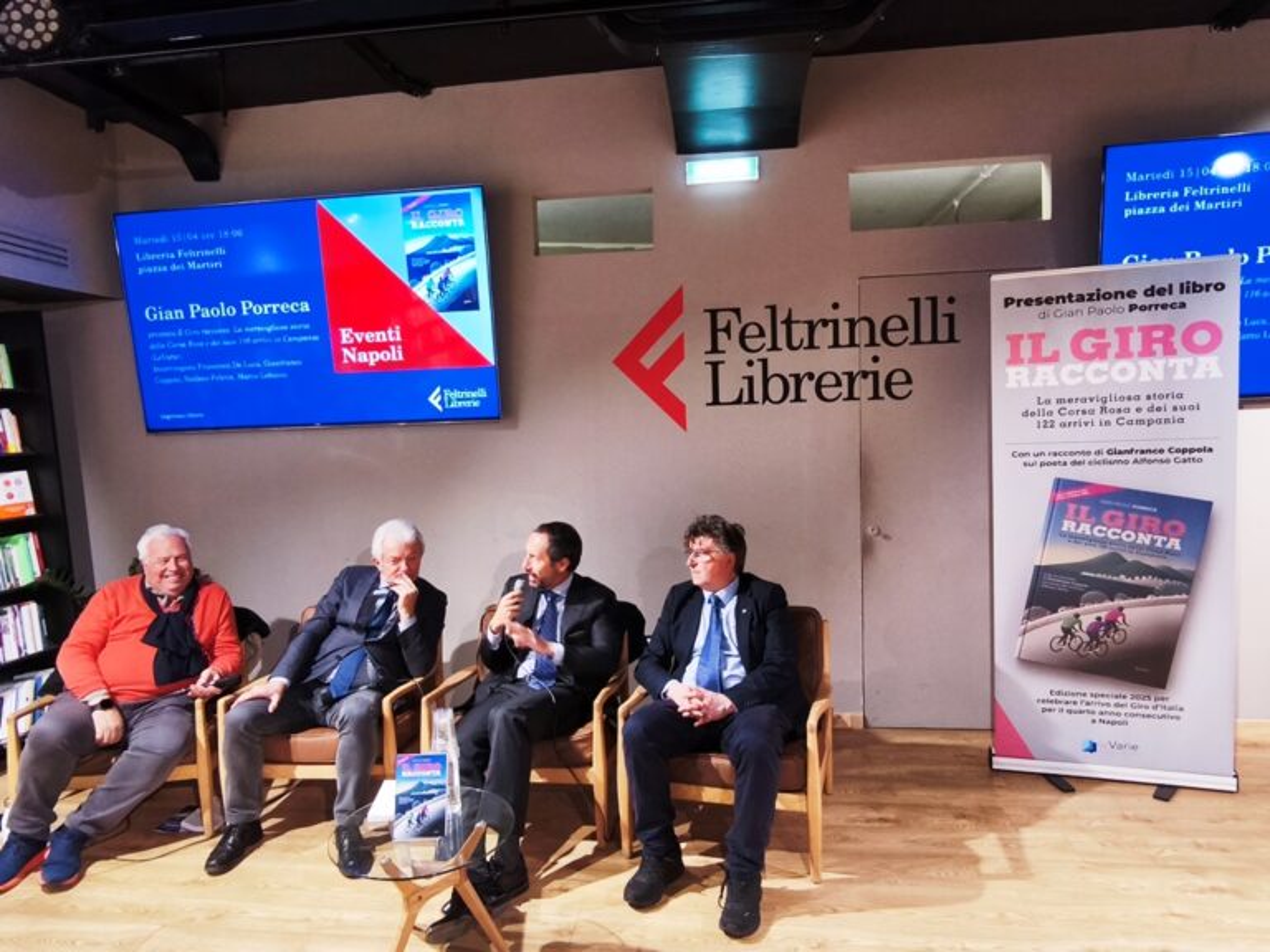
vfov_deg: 58.9
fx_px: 844
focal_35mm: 23
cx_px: 635
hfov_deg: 73.9
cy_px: 476
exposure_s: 1/40
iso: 160
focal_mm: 1.91
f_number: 2.2
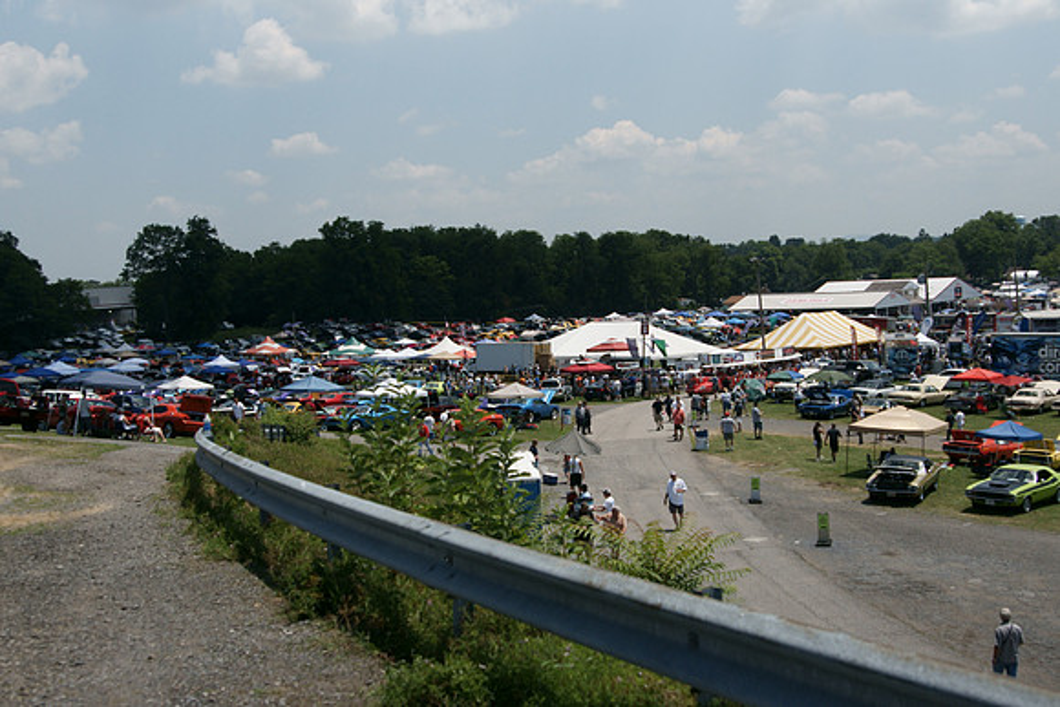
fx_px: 1237
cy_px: 354
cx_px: 530
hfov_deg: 46.4
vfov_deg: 31.9
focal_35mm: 42
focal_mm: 28
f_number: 4
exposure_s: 1/8000
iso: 400
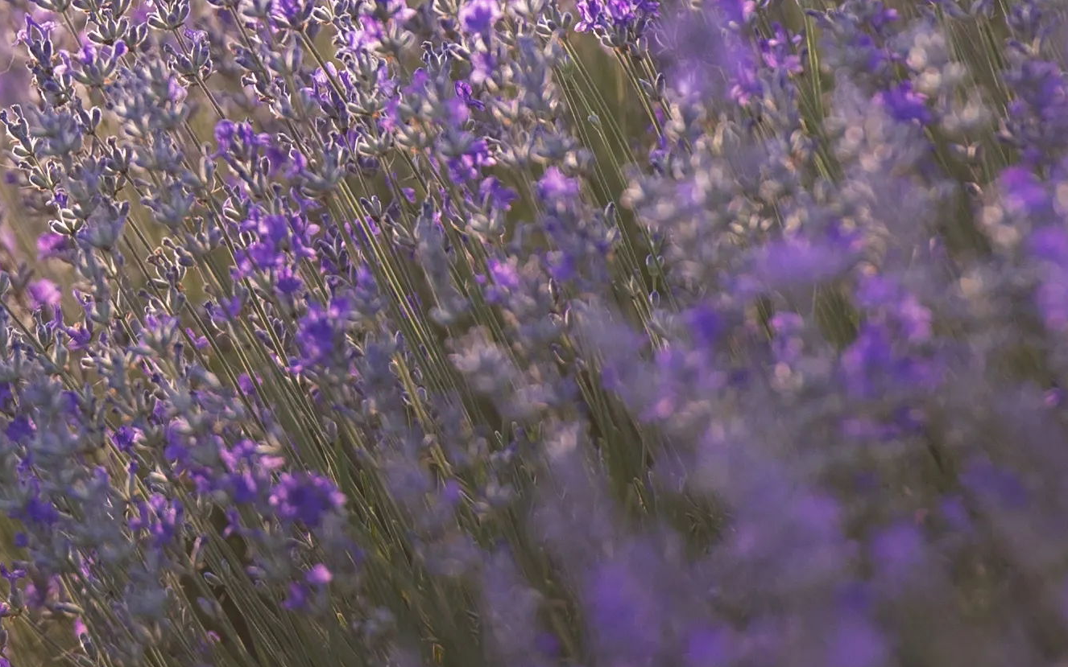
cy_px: -564
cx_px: -466
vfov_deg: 1.4
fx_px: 27042
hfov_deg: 2.3
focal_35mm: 929
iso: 500
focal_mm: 200
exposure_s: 1/640
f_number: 4
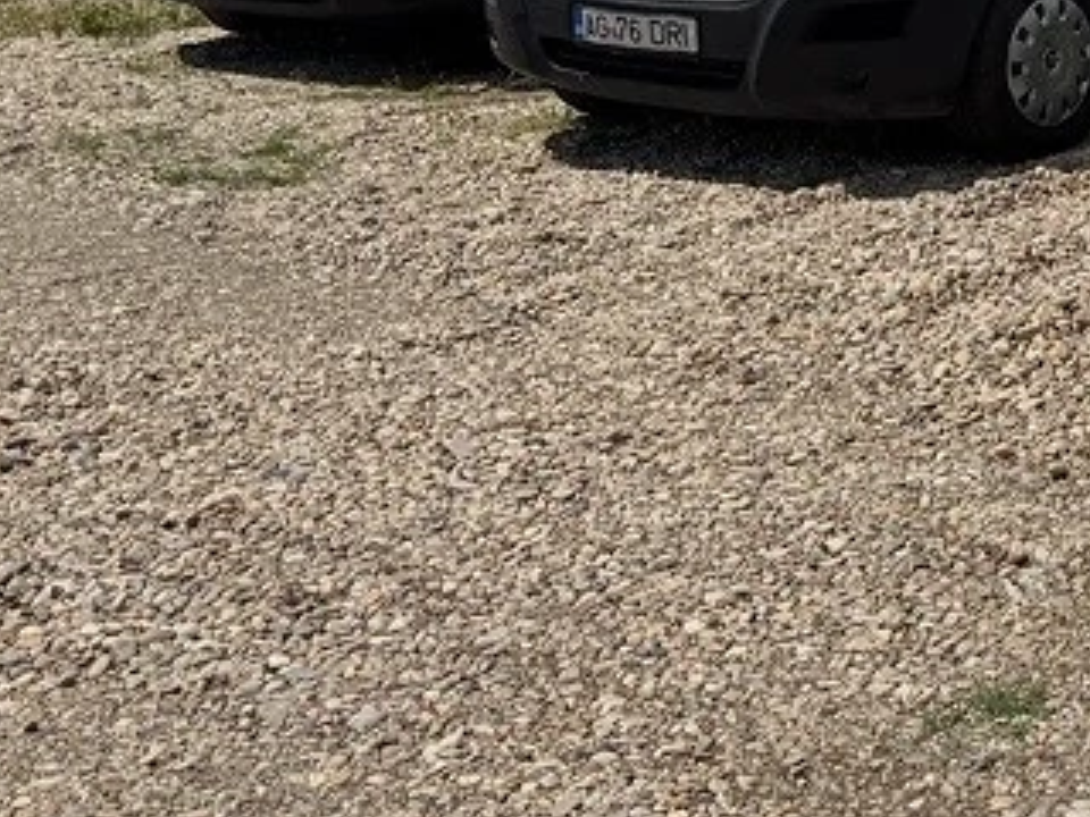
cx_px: 1567
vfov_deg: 18.4
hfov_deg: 22.1
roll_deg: +0.3
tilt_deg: -4.8
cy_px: -208
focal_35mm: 75
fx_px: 2362
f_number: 1.78
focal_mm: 6.76
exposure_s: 1/11905
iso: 100
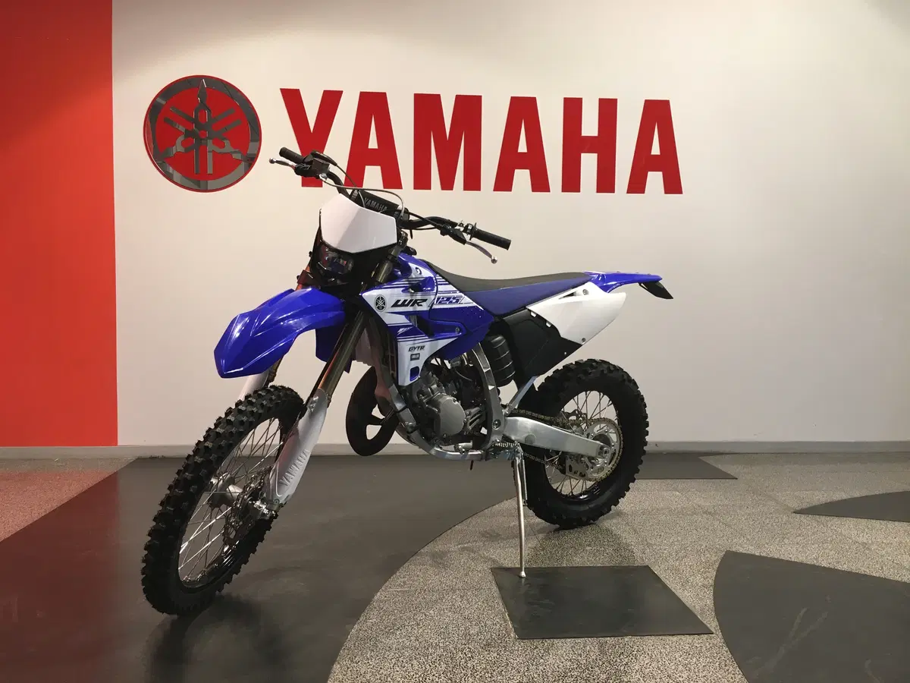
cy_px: 342
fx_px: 762
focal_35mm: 29
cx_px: 455
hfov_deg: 61.7
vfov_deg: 48.2
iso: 50
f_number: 2.2
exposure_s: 1/33
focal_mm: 4.15
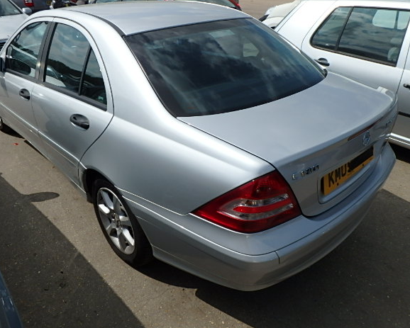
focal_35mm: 27
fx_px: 328
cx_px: 188
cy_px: 169
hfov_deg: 63.9
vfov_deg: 53.2
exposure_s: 1/640
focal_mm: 4.5
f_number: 6.8
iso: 125
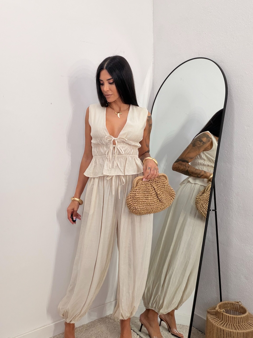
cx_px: 126
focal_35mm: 30
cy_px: 169
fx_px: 292
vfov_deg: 60.0
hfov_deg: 46.8
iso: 64
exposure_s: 1/86
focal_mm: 2.71
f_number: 1.9
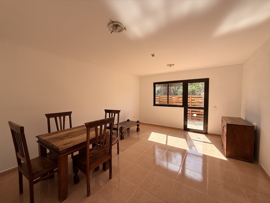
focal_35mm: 14
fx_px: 109
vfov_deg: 85.7
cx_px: 135
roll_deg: +0.2
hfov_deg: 102.1
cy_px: 102
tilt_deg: -1.9
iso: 64
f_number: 2.2
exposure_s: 1/490
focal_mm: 2.22
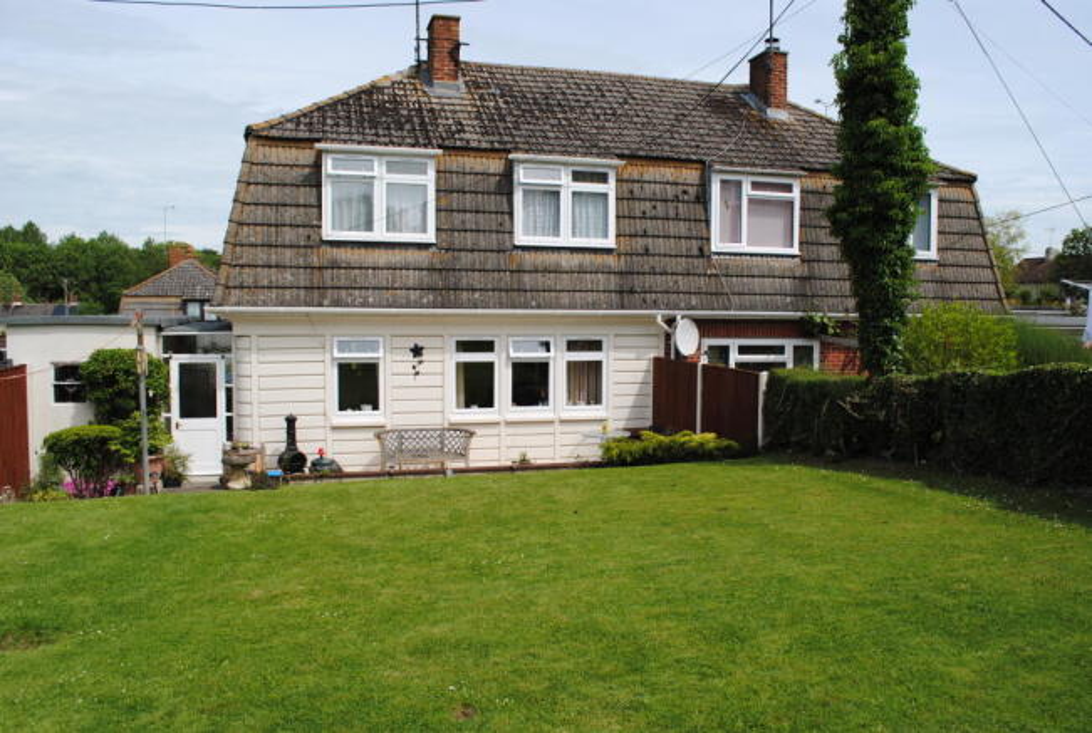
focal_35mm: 27
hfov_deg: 67.3
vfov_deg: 48.1
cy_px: 366
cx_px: 546
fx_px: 821
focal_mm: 18
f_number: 8
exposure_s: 1/250
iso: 100
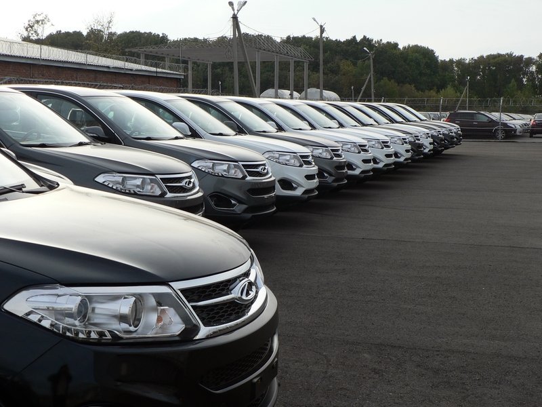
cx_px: 271
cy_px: 204
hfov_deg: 32.2
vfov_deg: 24.4
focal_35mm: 60
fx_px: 939
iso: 80
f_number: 4
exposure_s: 1/200
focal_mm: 10.1
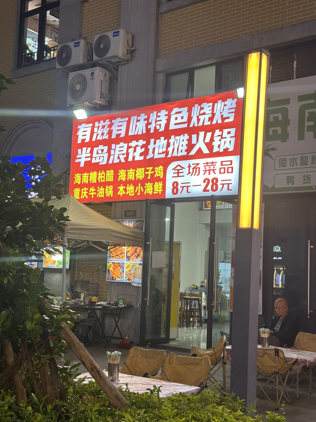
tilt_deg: +5.8
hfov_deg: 30.3
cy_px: 211
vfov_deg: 39.7
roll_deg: -3.9
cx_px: 158
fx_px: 584
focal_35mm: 48
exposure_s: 1/100
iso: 80
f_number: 1.78
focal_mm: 6.86
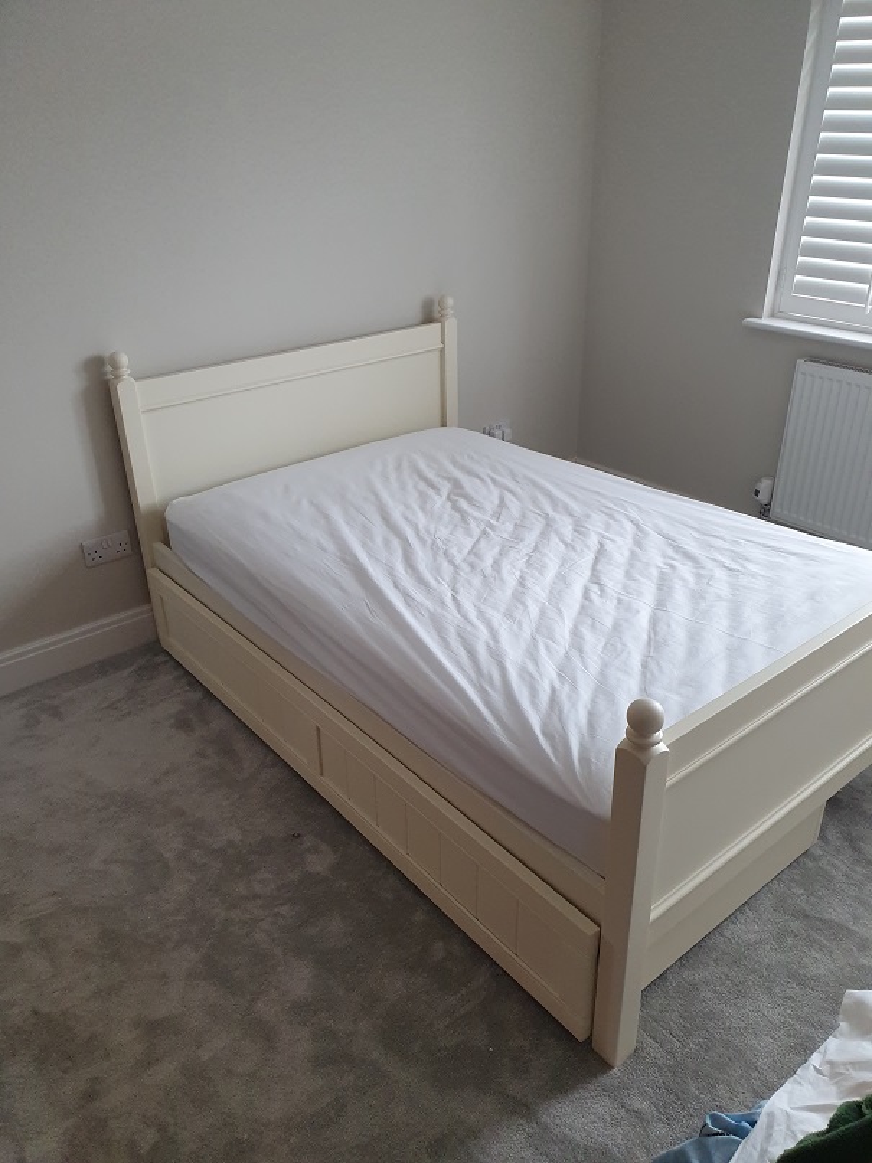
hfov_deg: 53.1
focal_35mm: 26
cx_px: 436
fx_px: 874
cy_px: 582
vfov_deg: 67.3
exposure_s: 1/100
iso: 160
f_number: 2.4
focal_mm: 4.32
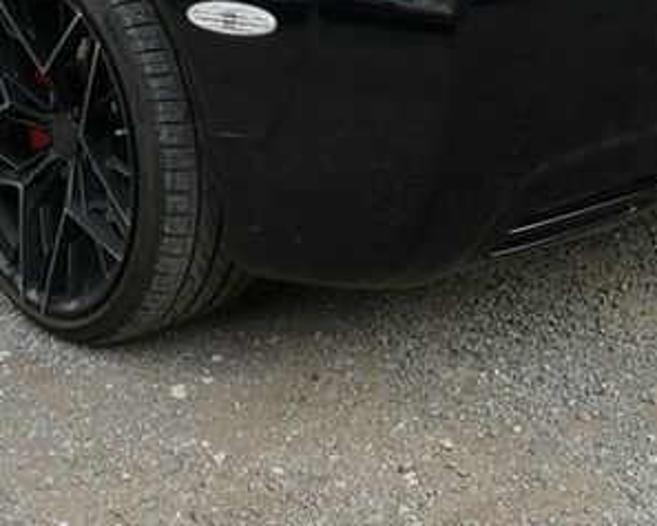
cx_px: 327
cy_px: -134
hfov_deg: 24.1
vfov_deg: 18.3
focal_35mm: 79
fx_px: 1537
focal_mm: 9.12
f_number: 2.8
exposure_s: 1/250
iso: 125
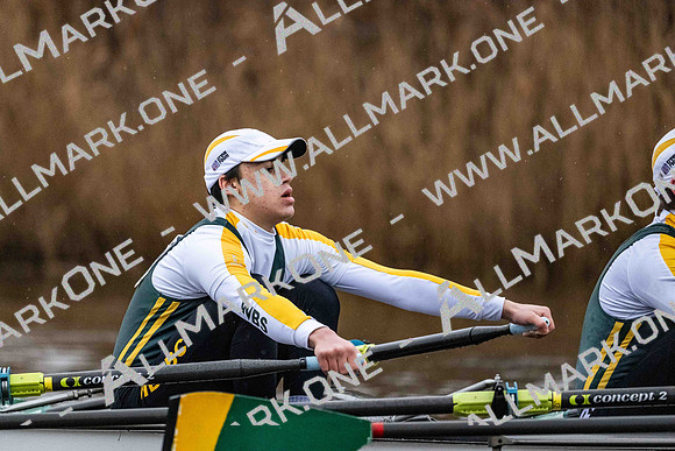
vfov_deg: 3.4
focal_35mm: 400
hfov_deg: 5.2
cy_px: 226
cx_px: 338
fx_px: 7501
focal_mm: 400
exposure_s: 1/1600
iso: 10000
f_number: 4.5
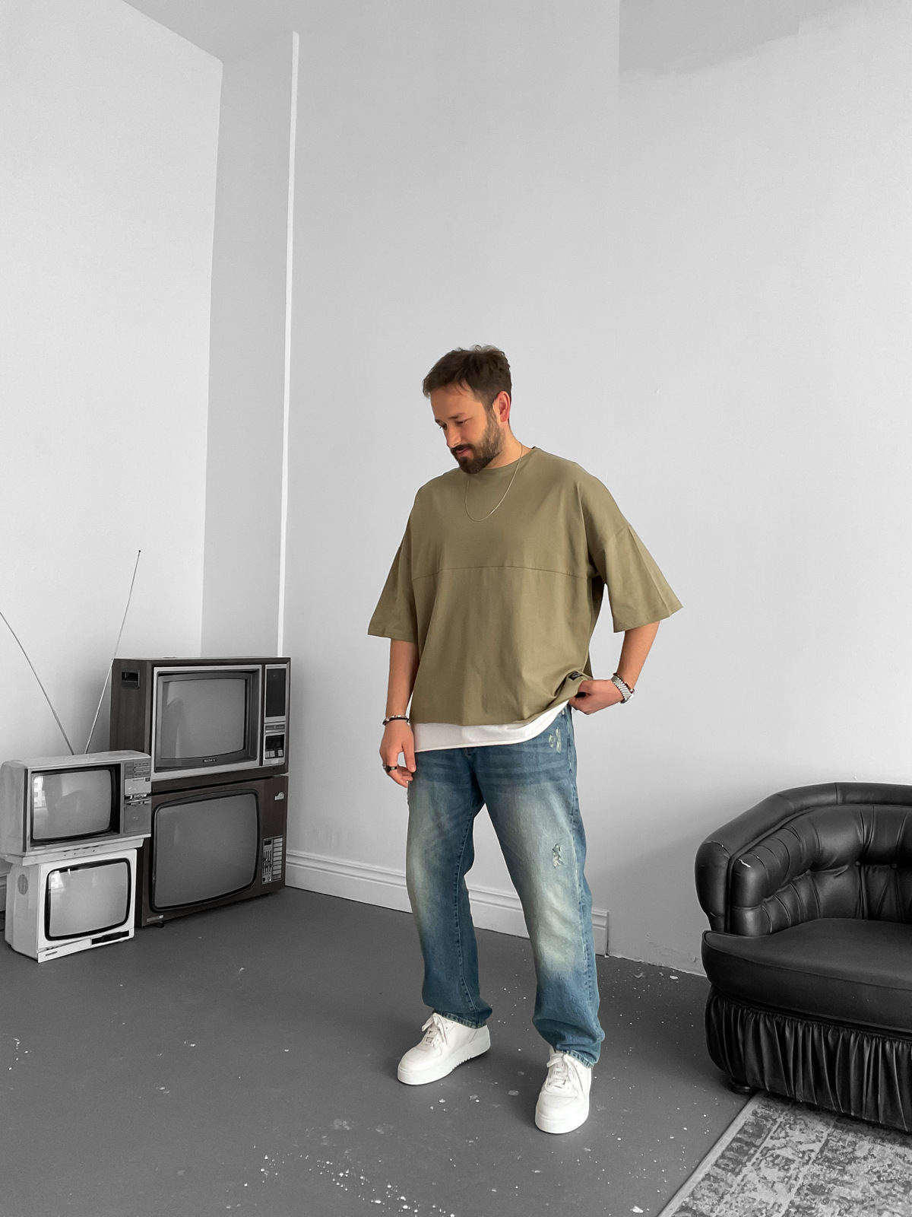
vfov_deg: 61.7
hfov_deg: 48.2
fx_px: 1019
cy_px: 608
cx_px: 456
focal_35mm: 29
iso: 64
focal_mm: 3
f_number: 1.8
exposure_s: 1/90
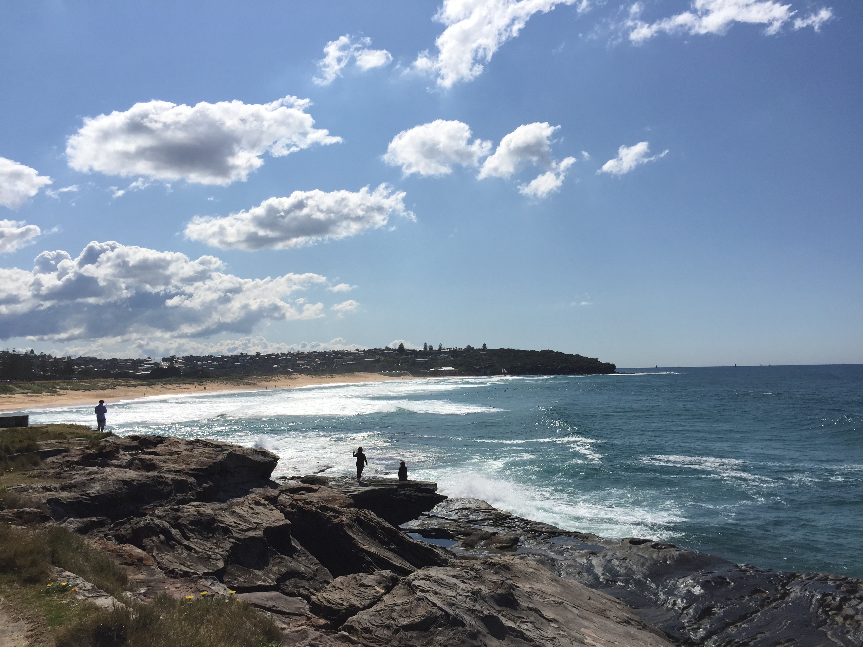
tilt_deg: +4.0
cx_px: 432
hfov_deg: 61.7
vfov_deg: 48.2
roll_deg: +0.7
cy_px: 324
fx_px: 723
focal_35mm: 29
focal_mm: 4.15
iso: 32
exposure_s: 1/5650
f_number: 2.2
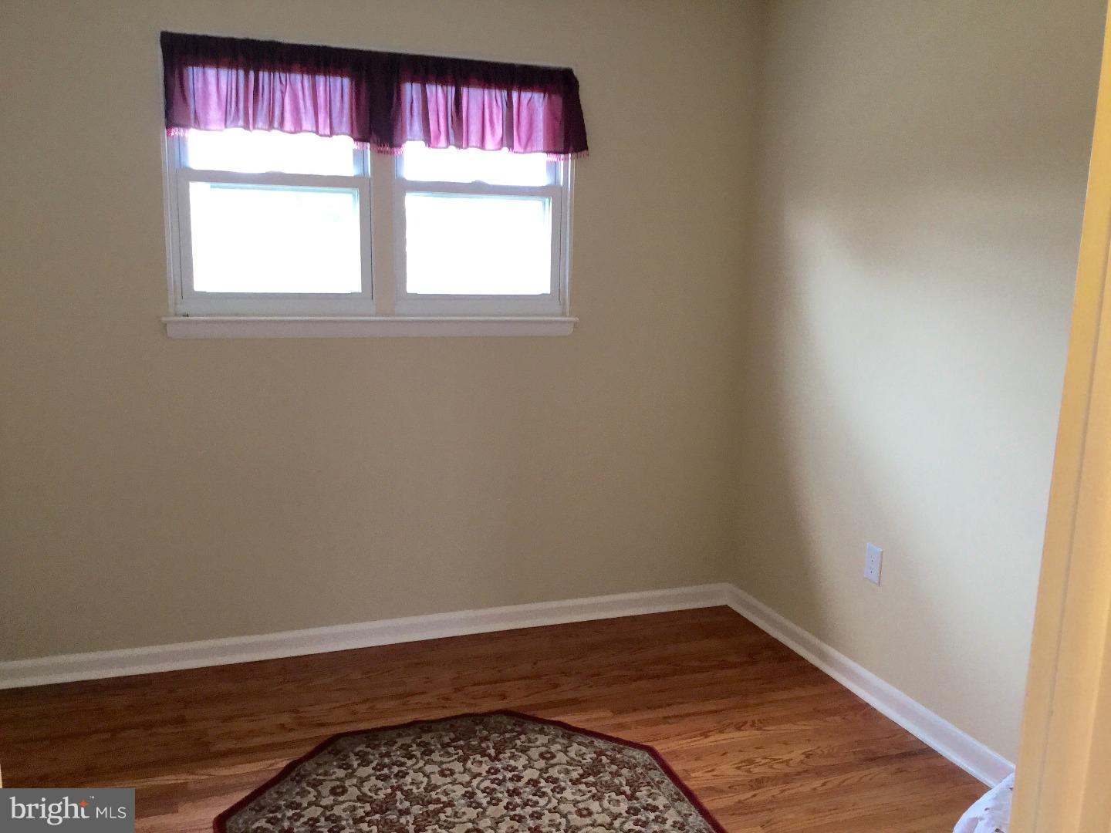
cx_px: 556
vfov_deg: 45.4
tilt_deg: -13.0
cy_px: 416
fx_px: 995
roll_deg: -1.7
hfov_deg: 58.4
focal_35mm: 31
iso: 80
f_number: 2.4
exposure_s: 1/30
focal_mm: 3.3
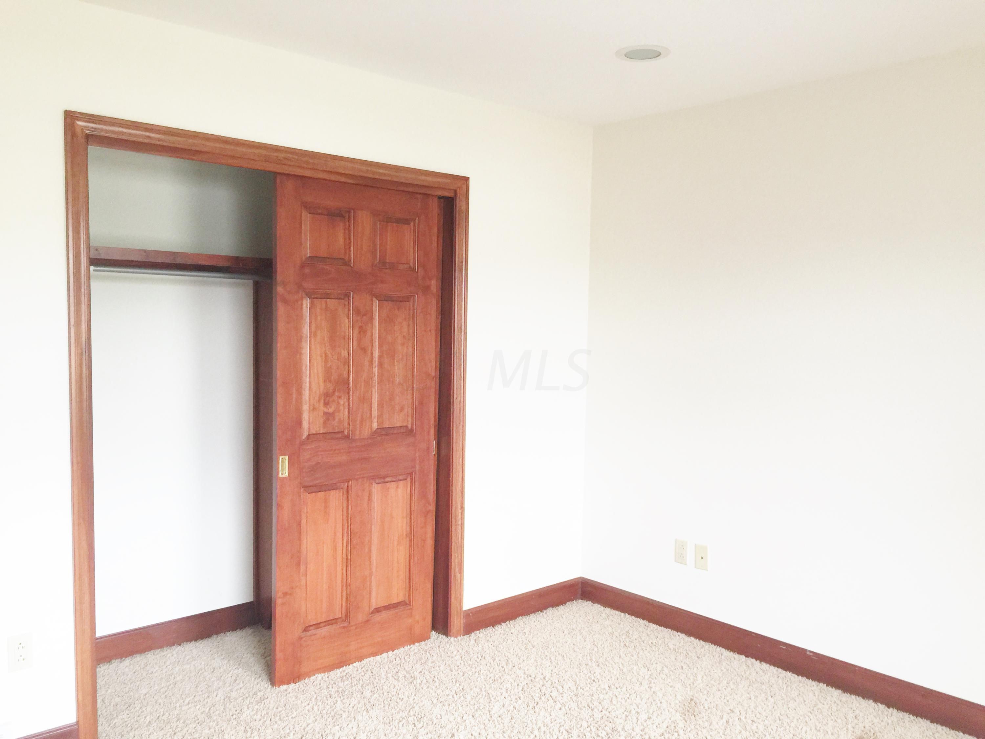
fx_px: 825
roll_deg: -1.3
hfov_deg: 61.7
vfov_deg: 48.2
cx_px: 492
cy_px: 370
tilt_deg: -1.9
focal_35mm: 29
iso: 50
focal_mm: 4.15
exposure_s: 1/30
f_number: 2.2
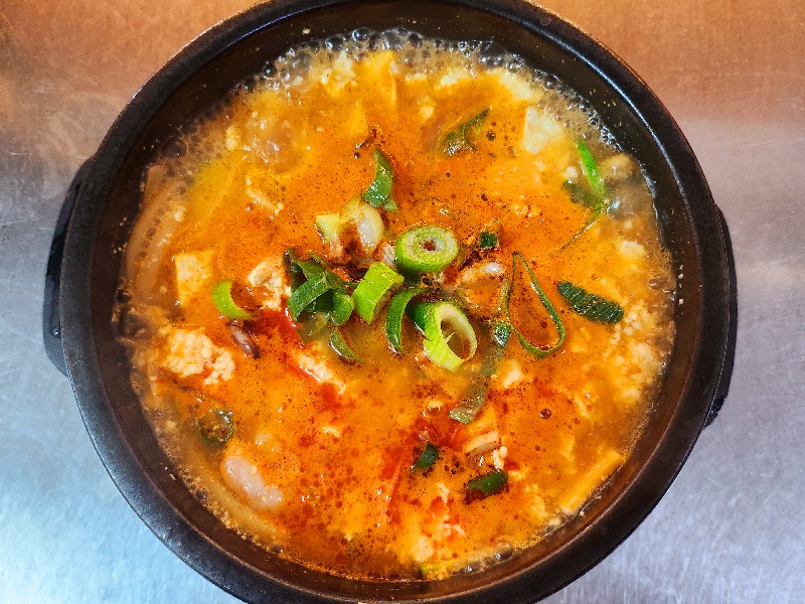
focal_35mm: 24
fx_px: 558
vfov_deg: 56.8
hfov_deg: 71.6
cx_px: 402
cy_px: 302
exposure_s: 1/120
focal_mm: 5
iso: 400
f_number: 1.8
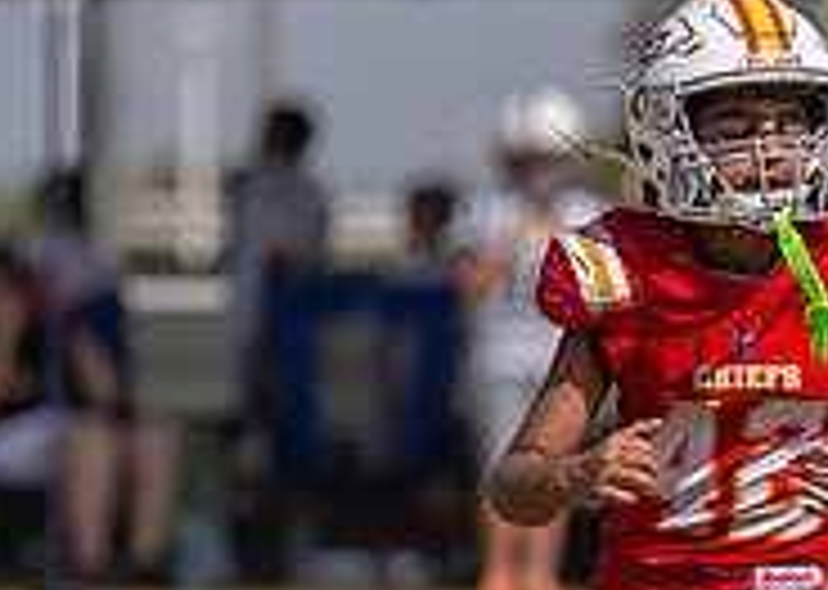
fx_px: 18886
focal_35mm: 804
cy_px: 527
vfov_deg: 1.8
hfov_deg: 2.5
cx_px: 897
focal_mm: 200
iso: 100
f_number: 2.8
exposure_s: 1/2500
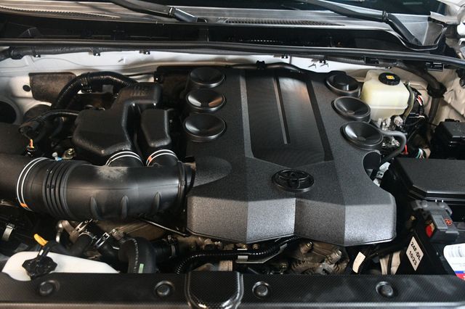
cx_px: 232
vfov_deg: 39.9
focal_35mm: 33
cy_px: 154
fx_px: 426
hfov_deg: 57.2
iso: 3200
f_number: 3.5
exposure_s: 1/60
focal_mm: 22
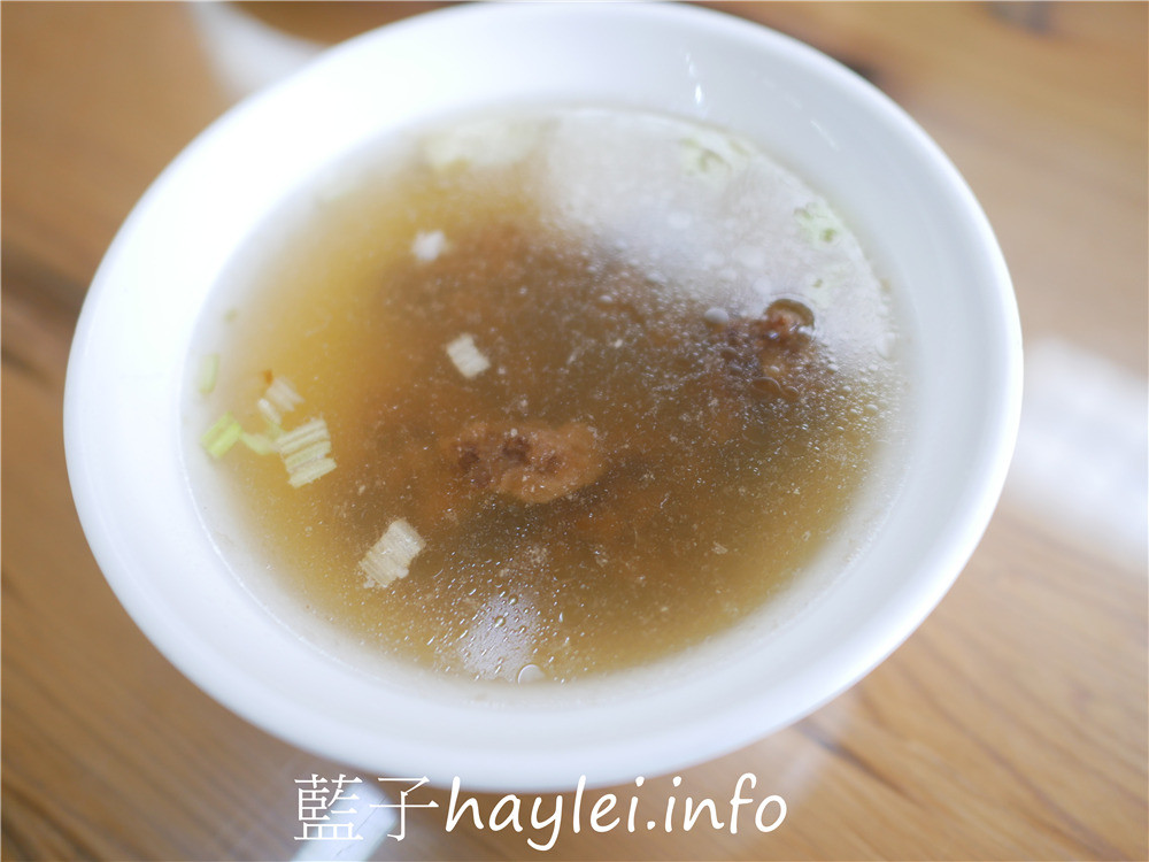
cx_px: 574
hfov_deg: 60.0
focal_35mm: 30
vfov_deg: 46.8
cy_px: 431
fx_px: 996
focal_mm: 15
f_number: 1.7
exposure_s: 1/60
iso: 250
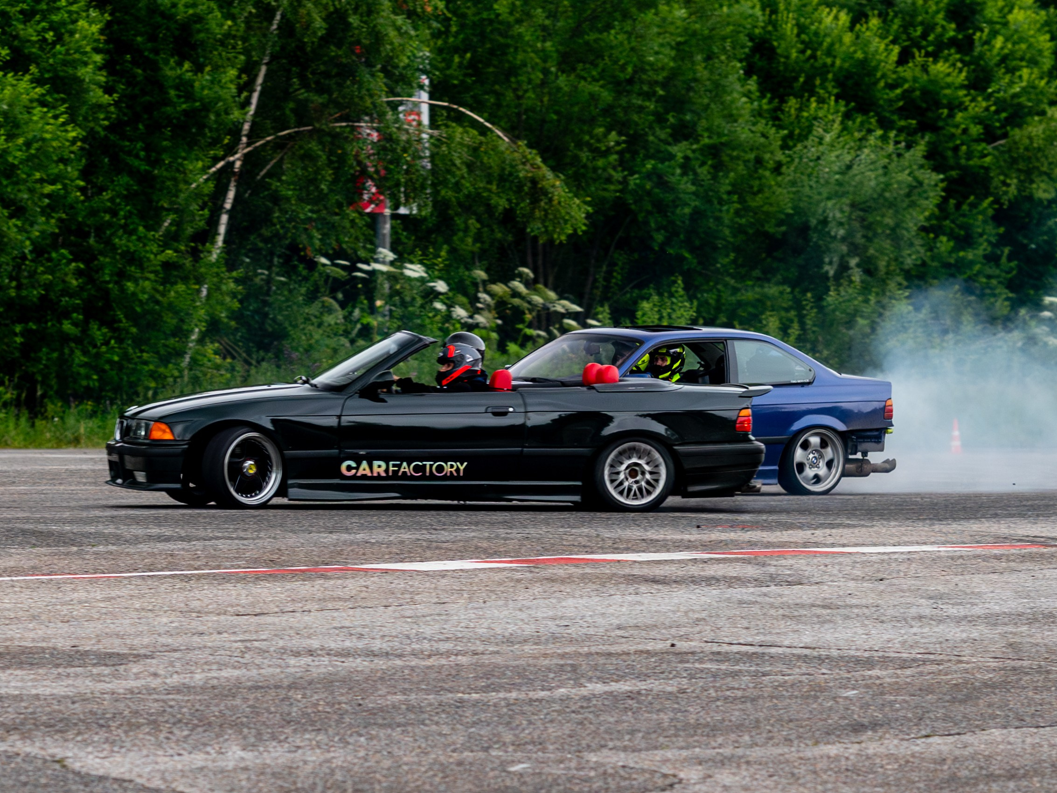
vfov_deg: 6.8
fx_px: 6627
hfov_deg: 9.1
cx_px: 503
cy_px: 410
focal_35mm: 217
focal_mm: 85
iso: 640
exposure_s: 1/250
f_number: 3.5
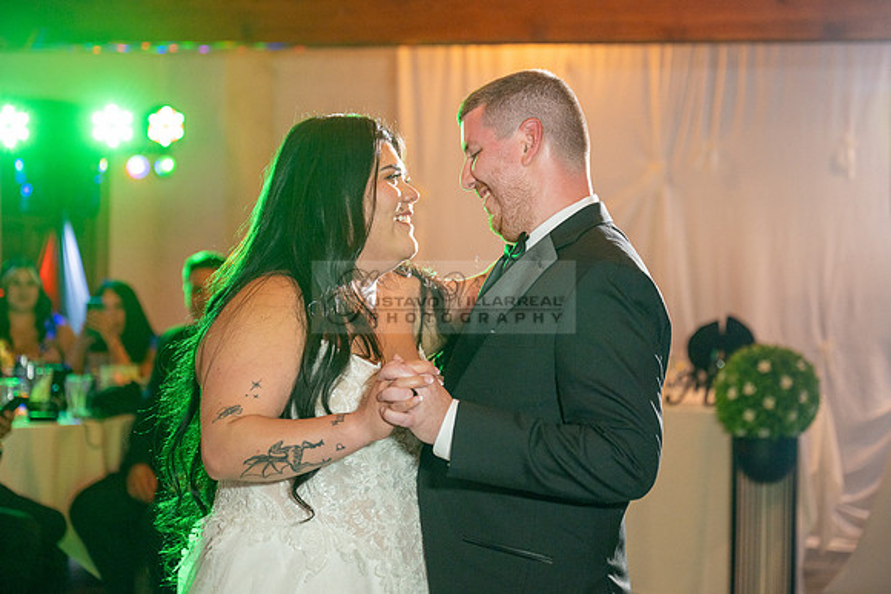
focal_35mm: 77
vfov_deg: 17.7
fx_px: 1909
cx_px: 446
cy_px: 267
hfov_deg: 26.3
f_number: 2.8
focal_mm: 70
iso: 800
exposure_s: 1/125
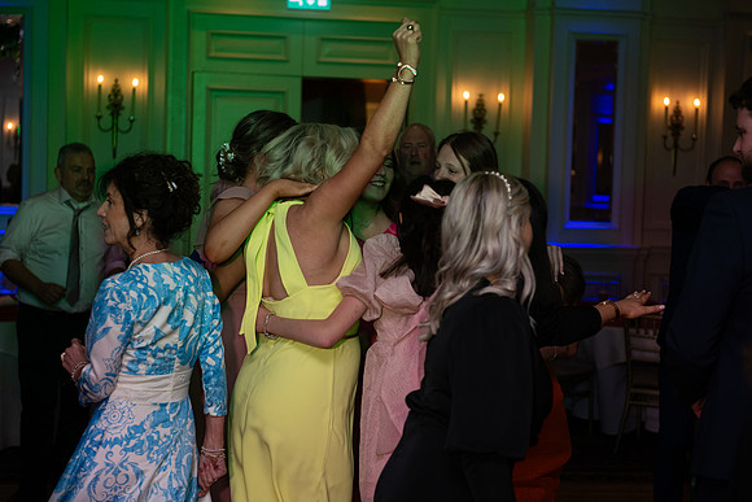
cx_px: 376
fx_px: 1462
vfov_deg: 19.5
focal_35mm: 70
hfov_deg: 28.8
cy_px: 251
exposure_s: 1/160
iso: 640
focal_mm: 70
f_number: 3.5
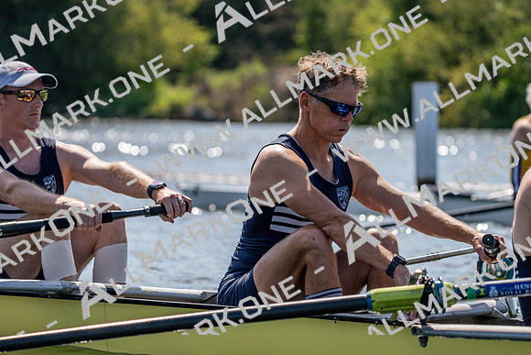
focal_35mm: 239
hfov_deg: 8.6
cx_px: 266
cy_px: 178
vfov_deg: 5.8
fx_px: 3526
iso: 250
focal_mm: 239
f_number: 5.6
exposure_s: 1/2000
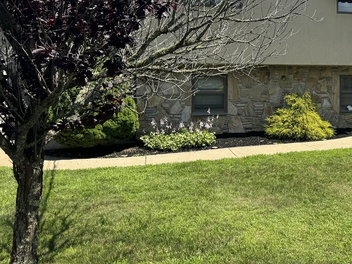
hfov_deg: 39.6
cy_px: 69
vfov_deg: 31.7
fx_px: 458
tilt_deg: +2.0
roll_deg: +0.3
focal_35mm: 45
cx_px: 304
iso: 80
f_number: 1.78
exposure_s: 1/2833
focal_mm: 6.76
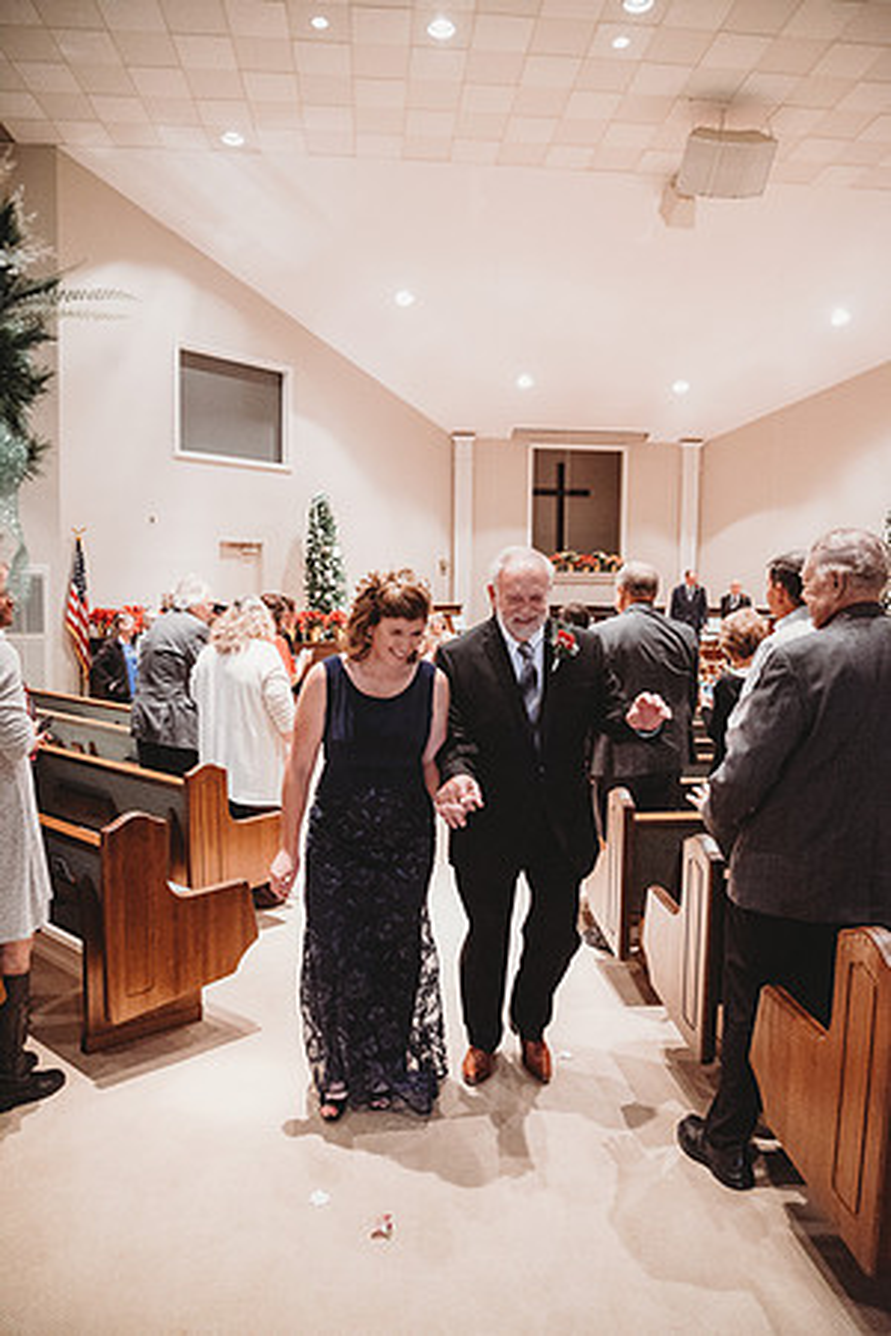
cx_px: 446
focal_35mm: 24
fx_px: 891
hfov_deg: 53.1
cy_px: 668
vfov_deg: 73.7
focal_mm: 24
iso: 8000
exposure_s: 1/200
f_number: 4
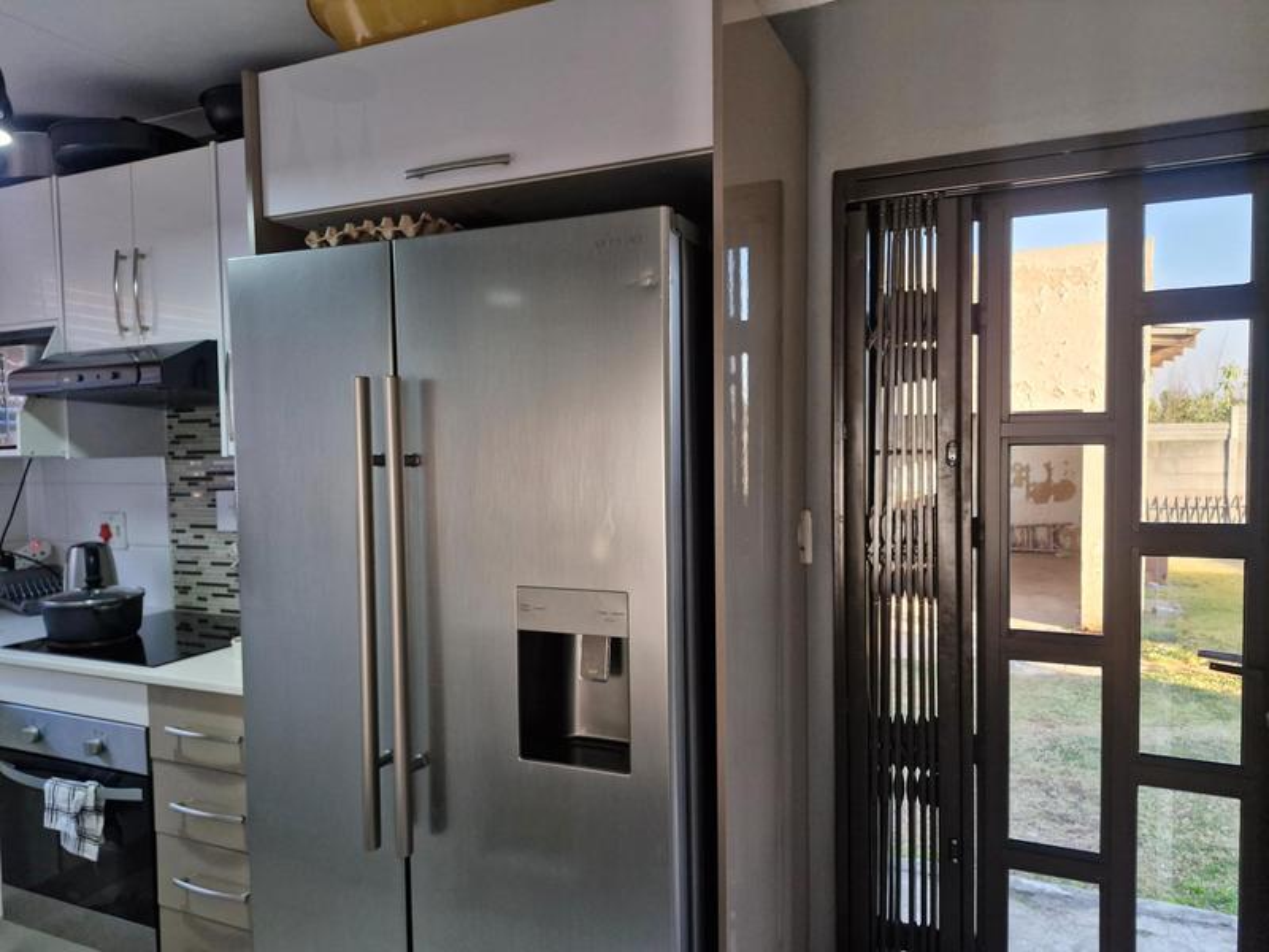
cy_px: 476
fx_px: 843
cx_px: 634
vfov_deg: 58.9
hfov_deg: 73.9
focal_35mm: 23
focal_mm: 5.54
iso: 400
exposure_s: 1/100
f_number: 1.8
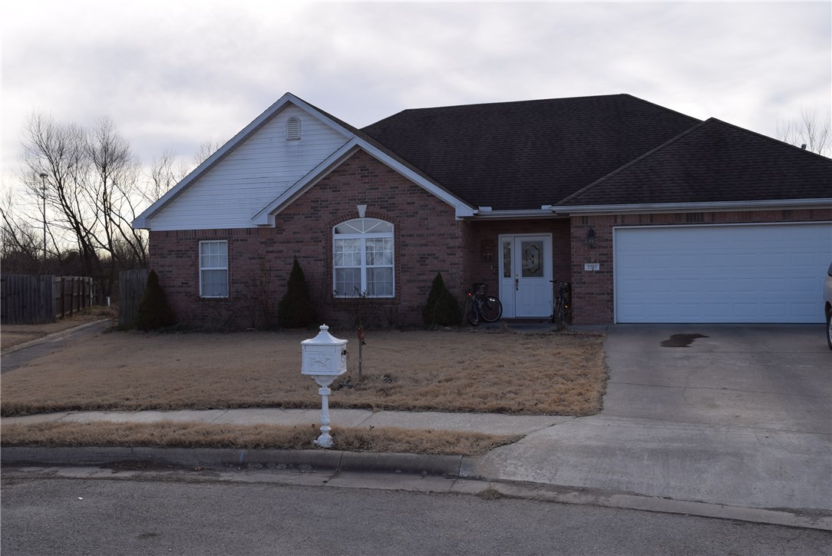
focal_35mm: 33
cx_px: 416
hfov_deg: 57.2
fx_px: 763
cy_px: 278
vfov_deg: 40.0
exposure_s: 1/200
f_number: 9
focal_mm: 22
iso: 100
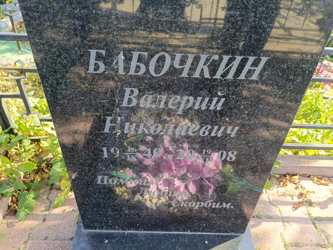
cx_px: 166
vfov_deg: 54.9
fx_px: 240
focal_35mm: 25
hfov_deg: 69.4
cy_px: 125
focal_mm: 4.76
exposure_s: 1/120
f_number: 1.69
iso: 185
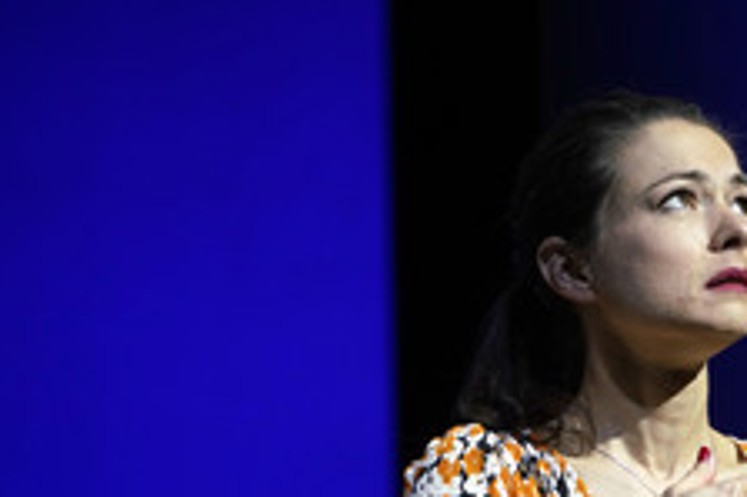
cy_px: 497
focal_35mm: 402
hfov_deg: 5.1
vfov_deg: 3.4
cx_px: 715
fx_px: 8335
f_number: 5.6
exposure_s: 1/250
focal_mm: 200
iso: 1600
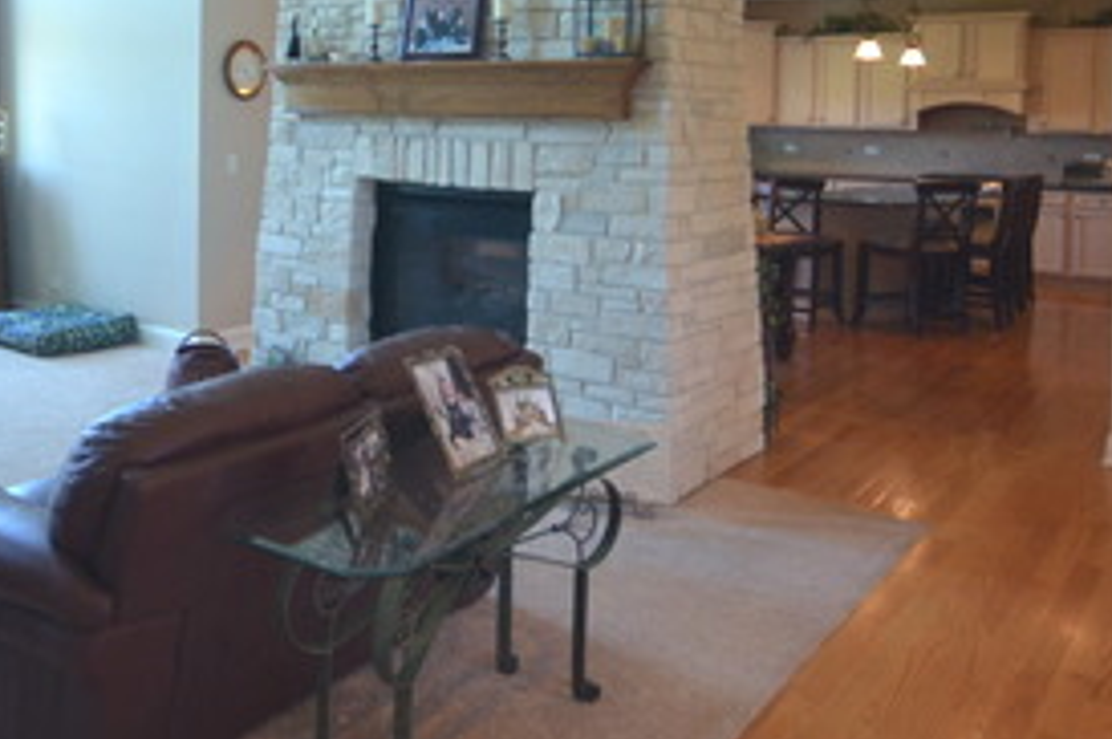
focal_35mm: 35
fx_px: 1080
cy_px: 138
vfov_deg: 36.4
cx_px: 300
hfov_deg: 52.5
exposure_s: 1/60
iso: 800
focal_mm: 10
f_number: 4
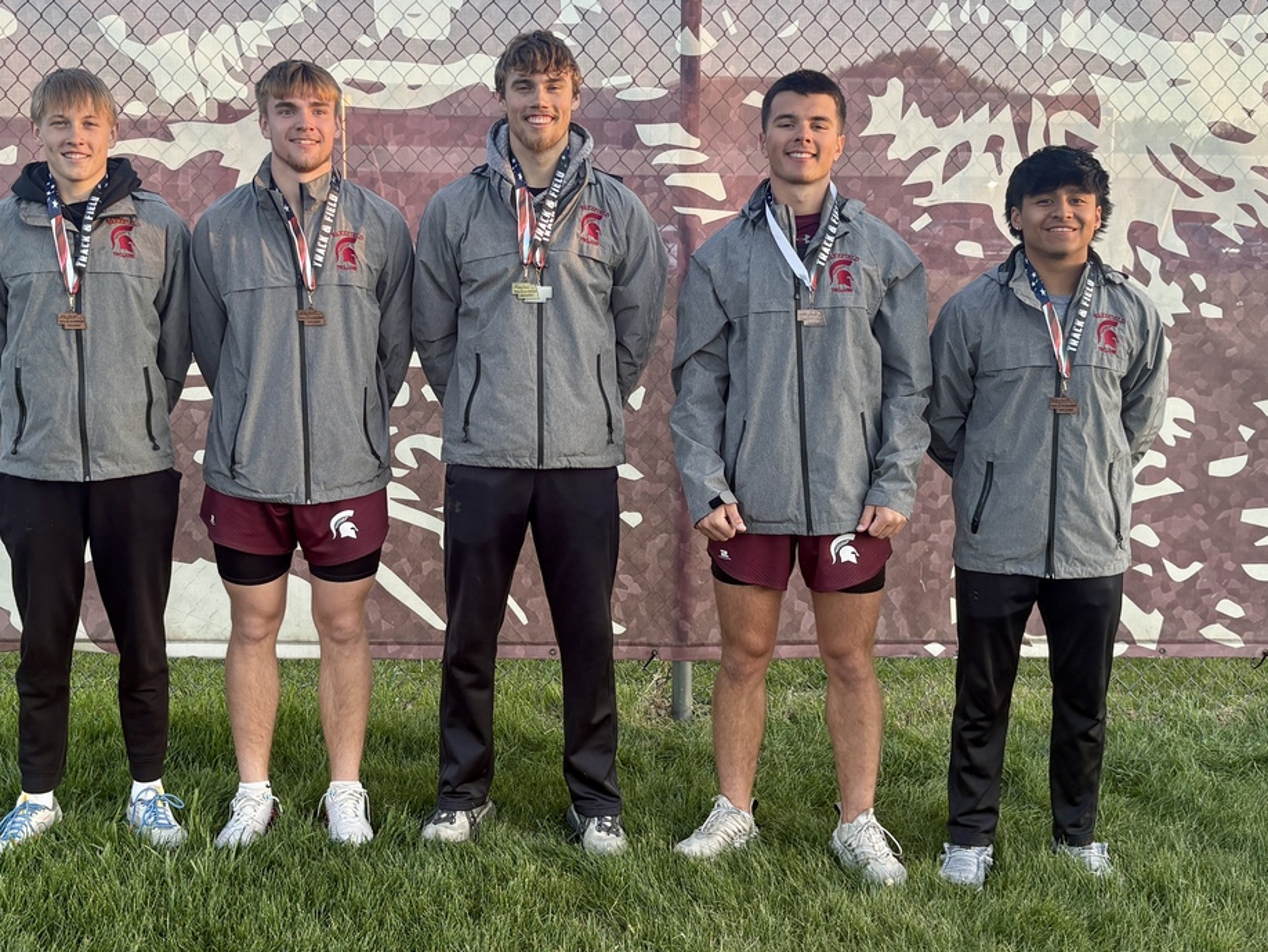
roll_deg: -0.2
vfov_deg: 48.2
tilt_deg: -7.6
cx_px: 609
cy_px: 428
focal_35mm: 29
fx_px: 1063
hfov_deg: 61.6
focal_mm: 5.96
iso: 64
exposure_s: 1/263
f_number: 1.6
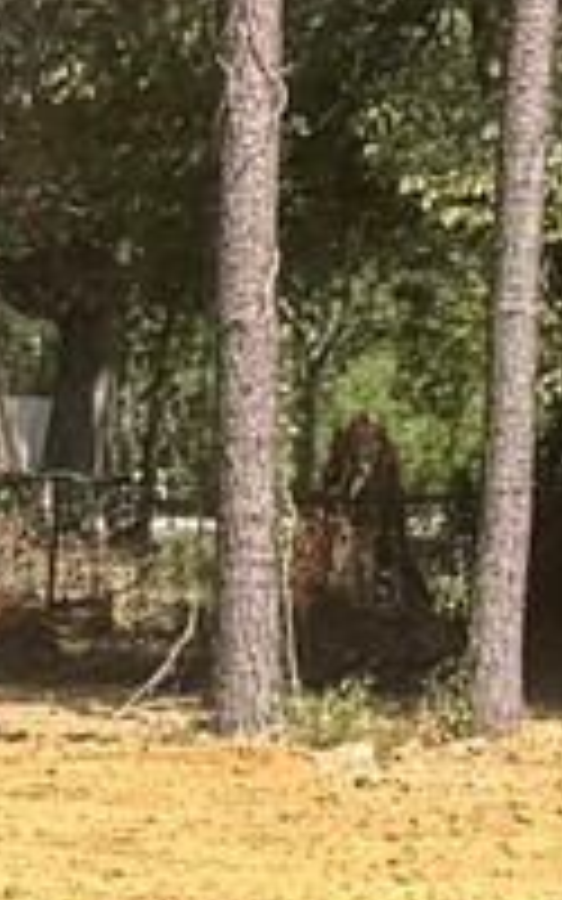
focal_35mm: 260
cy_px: 1832
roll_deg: -1.2
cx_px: 256
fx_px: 6372
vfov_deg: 7.7
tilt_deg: -11.4
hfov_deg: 5.1
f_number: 1.78
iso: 80
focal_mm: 6.76
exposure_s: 1/2370
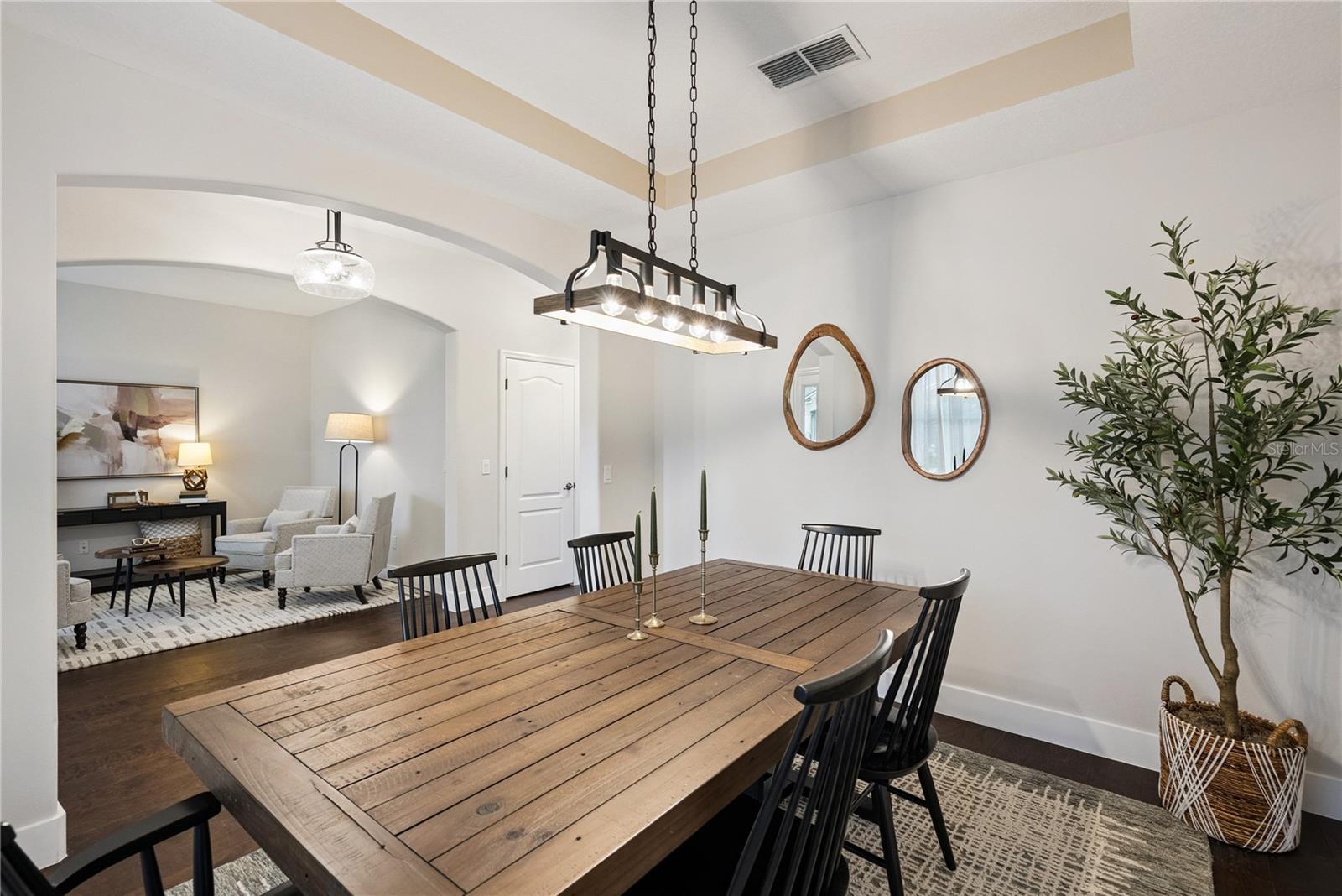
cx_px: 671
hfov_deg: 96.7
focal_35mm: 16
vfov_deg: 73.8
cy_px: 448
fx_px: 597
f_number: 8
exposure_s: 1/60
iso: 1600
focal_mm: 16
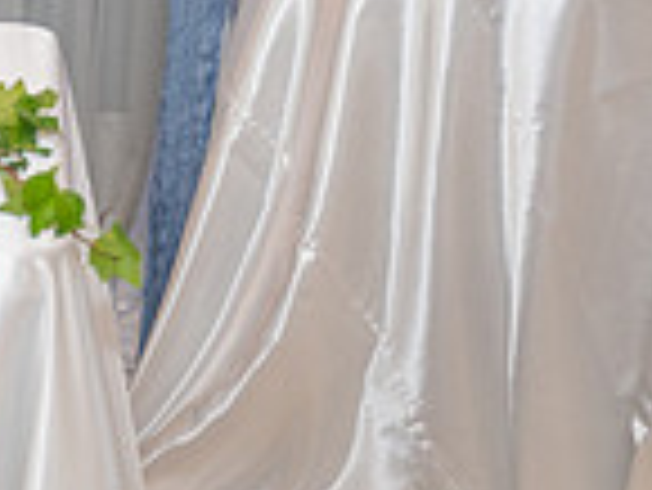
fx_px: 2677
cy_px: -249
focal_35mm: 142
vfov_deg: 10.1
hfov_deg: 12.3
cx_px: -634
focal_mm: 37
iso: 1000
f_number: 2.8
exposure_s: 1/160
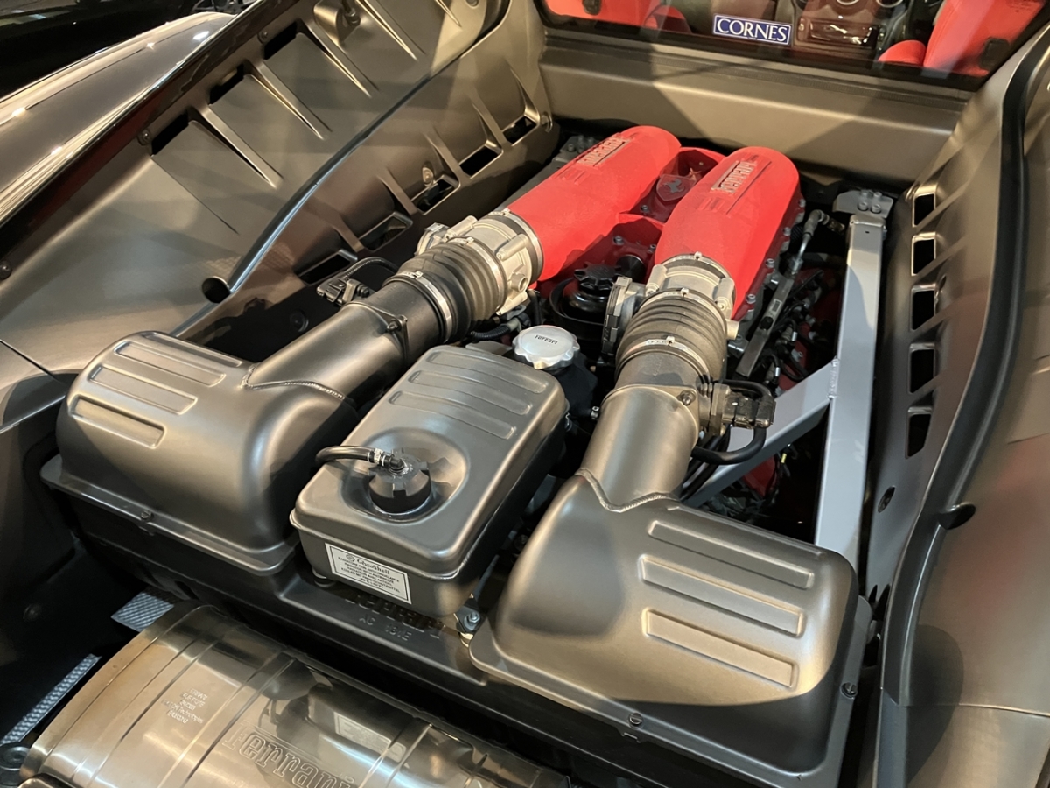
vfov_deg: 49.7
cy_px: 394
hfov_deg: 63.4
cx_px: 525
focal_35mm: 28
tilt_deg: -38.8
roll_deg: +0.6
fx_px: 849
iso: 500
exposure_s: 1/25
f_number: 1.8
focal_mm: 3.99
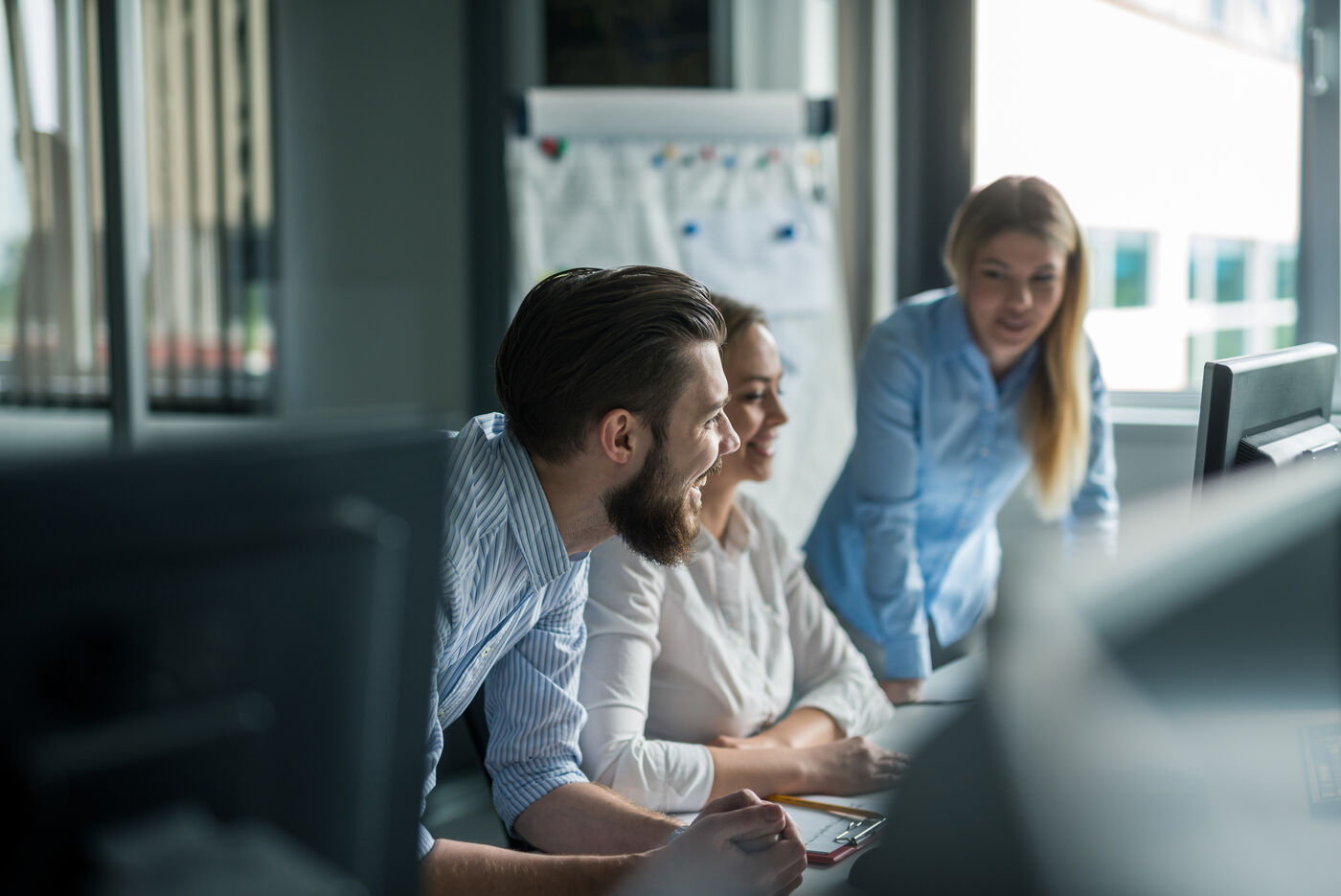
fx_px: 1863
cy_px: 448
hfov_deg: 39.6
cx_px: 670
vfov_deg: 27.0
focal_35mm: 50
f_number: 1.8
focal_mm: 50
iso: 200
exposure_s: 1/400
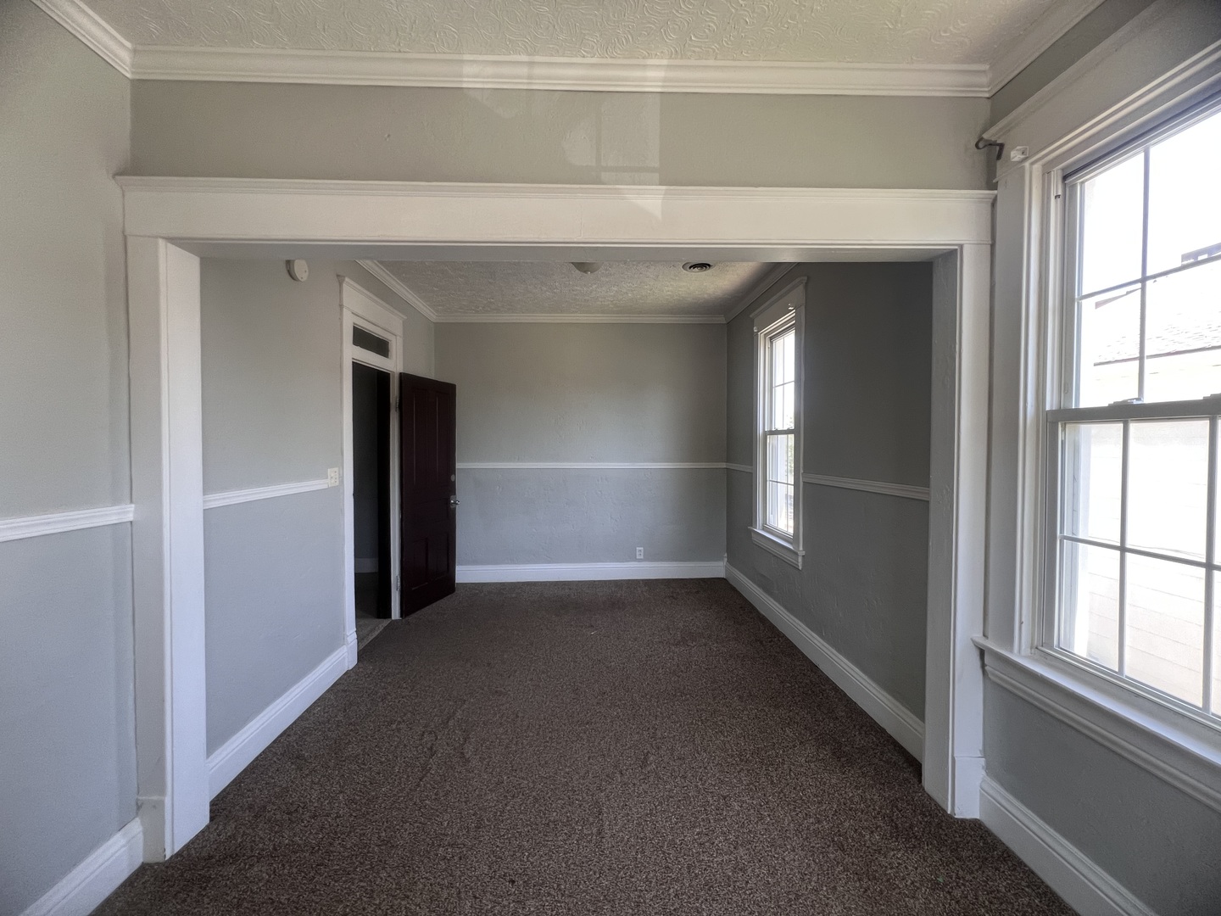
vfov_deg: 89.9
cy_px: 458
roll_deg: -0.1
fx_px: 459
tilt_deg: -3.3
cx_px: 610
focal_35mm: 13
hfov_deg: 106.2
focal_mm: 1.57
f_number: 1.8
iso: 125
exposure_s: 1/99
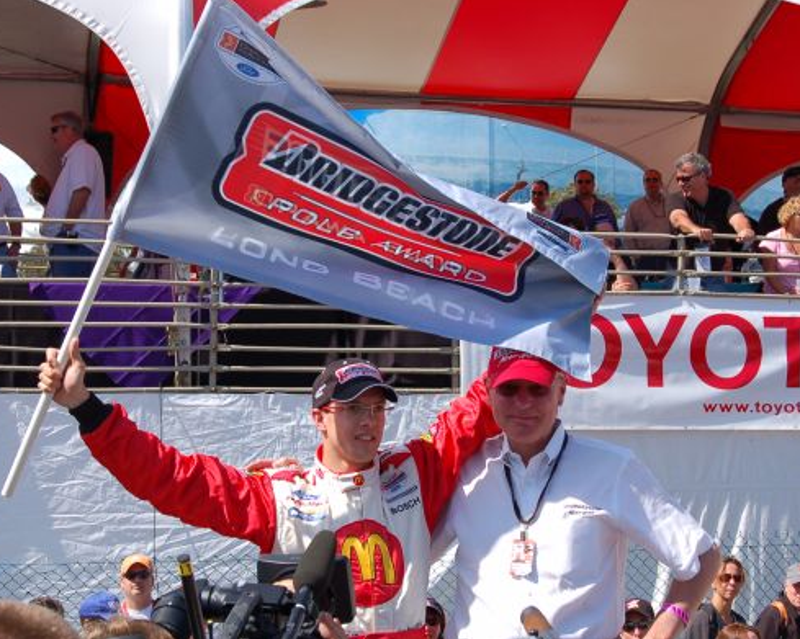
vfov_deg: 19.8
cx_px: 414
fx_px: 1836
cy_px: 320
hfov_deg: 24.6
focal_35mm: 78
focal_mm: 45
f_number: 9
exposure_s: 1/320
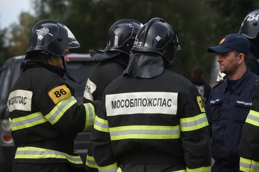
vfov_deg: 9.5
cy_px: 86
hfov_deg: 14.2
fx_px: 1043
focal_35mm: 145
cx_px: 130
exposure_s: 1/1000
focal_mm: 145
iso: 400
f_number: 5.6
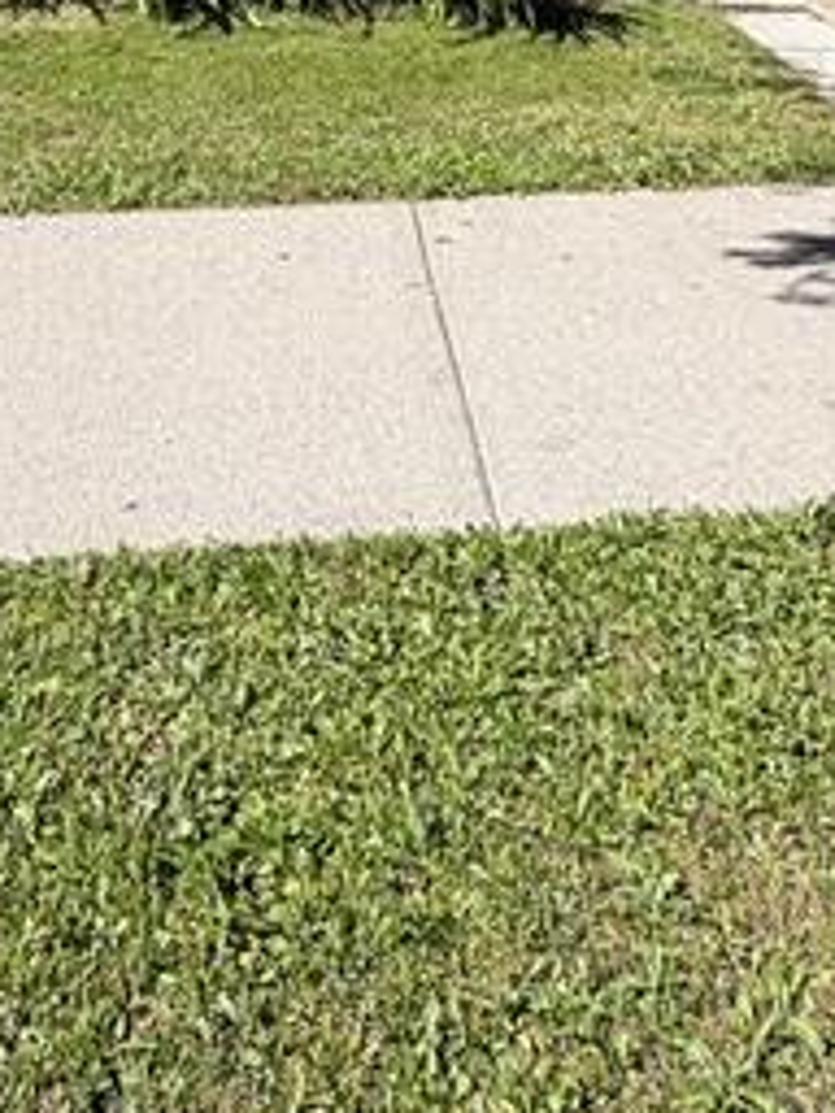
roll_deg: +0.1
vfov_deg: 32.6
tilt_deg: +1.4
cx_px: 400
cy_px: -357
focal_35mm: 42
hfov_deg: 34.3
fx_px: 1351
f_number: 2.2
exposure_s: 1/770
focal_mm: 2.22
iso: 32
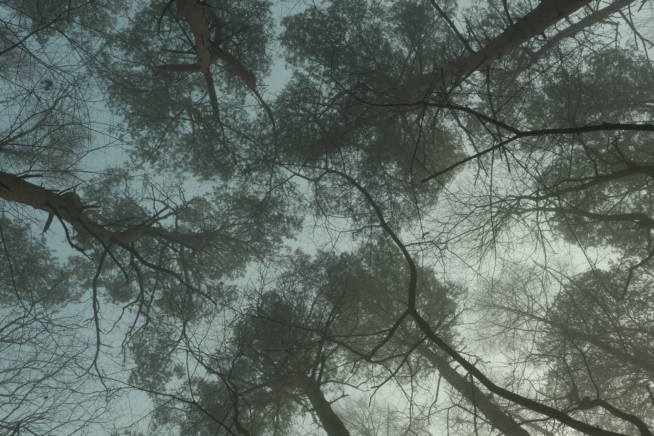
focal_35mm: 32
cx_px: 327
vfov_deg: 41.1
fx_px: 581
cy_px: 218
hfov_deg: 58.7
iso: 640
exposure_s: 1/240
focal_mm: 21.2
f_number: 11
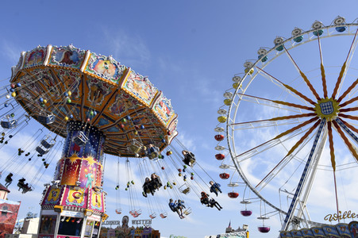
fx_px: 268
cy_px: 119
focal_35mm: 27
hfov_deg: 67.4
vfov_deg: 47.9
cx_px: 179
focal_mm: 18
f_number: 8
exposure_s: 1/200
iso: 100
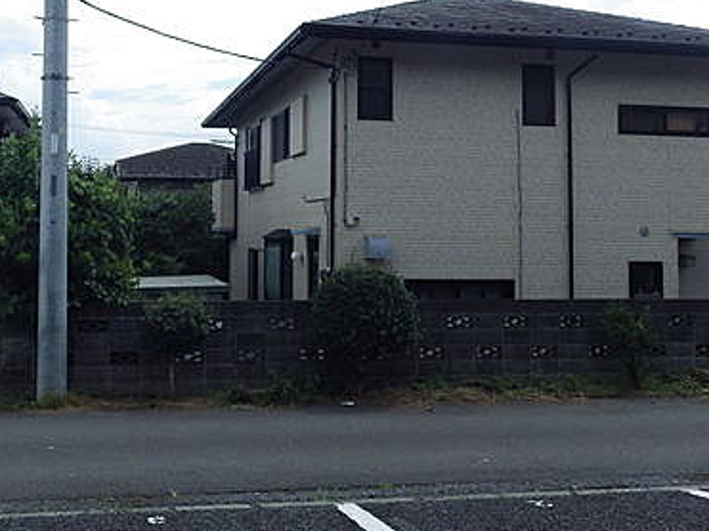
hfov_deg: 48.0
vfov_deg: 37.4
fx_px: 778
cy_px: 191
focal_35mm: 38
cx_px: 222
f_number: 9.7
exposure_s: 1/160
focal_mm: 4
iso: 100
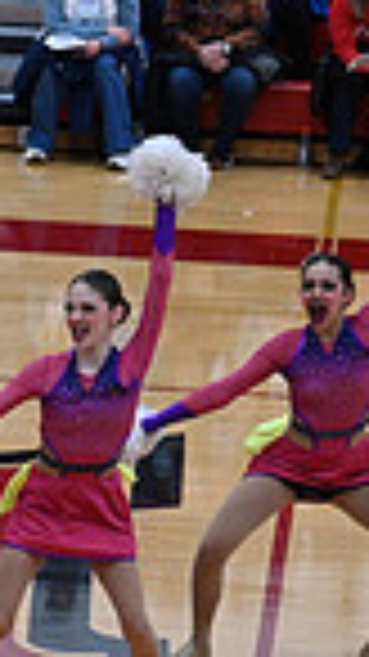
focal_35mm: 307
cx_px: -837
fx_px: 5346
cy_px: 596
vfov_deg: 7.0
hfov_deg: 3.8
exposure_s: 1/400
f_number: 4
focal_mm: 74
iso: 4000
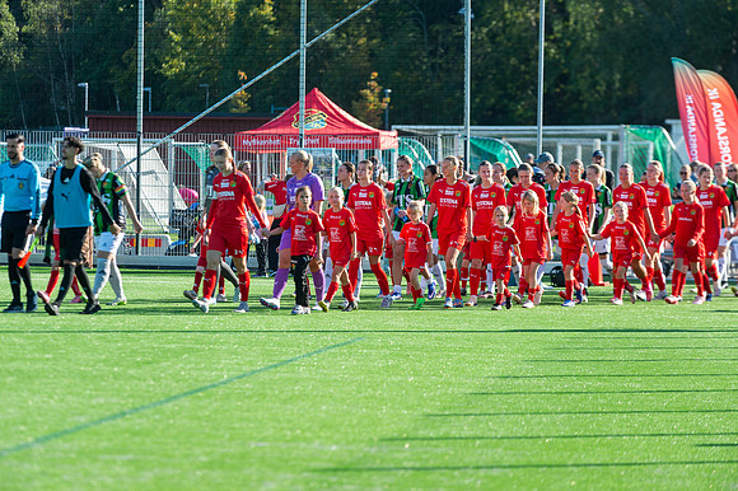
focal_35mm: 200
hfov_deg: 10.3
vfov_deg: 6.9
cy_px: 246
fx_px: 4098
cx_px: 369
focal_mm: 200
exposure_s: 1/1600
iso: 450
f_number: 4
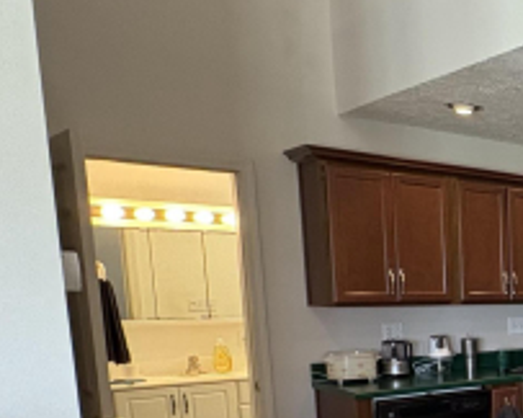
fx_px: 696
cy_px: 369
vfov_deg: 31.9
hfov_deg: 28.1
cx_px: 777
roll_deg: +0.1
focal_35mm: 45
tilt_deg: -6.3
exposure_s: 1/60
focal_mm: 2.22
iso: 320
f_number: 2.2
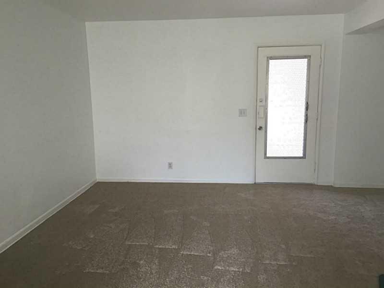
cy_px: 144
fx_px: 322
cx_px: 192
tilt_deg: -9.1
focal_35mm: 29
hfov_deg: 61.7
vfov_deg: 48.2
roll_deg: -0.1
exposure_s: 1/30
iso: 32
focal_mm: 4.15
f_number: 2.2
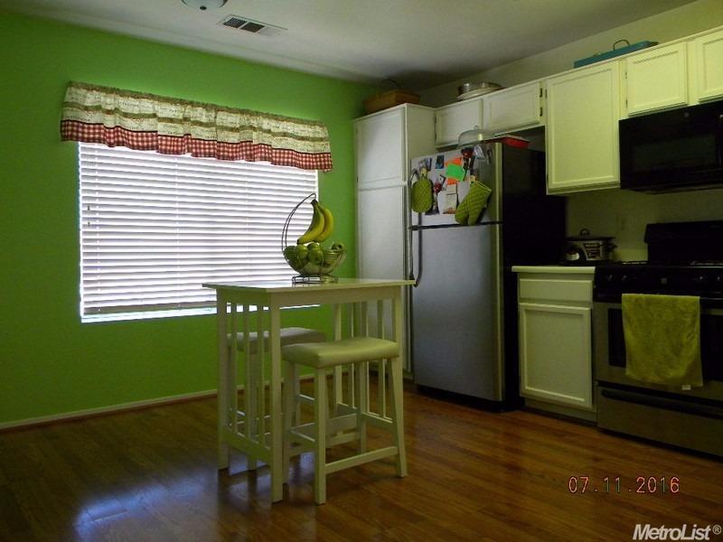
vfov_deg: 49.7
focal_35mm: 28
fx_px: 585
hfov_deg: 63.4
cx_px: 362
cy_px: 271
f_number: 3.5
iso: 275
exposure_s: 1/48.2
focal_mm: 5
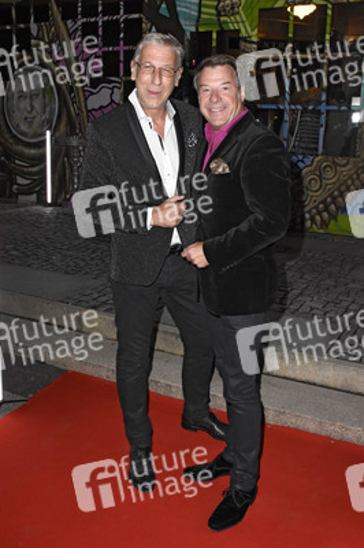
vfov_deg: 55.1
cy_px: 274
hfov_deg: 38.3
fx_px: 524
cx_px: 182
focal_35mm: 34
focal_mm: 23
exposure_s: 1/160
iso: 3200
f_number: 6.3
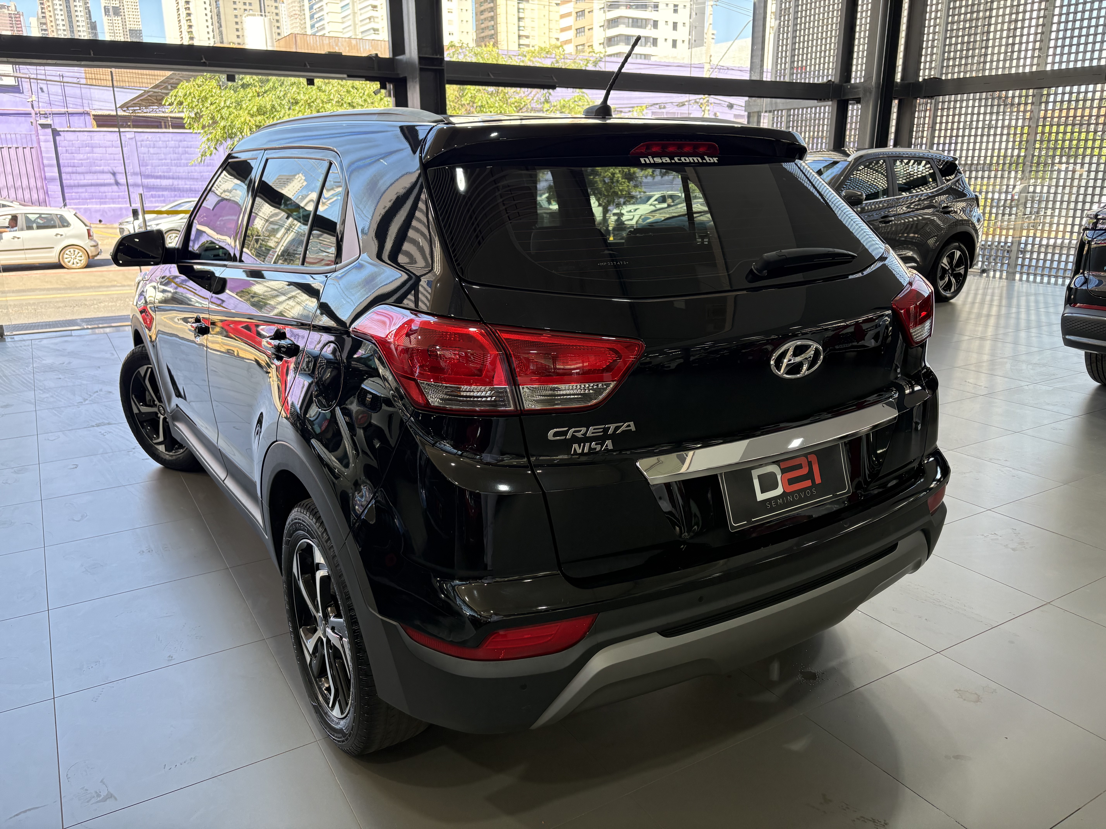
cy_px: 414
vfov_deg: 53.1
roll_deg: +1.1
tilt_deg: -16.2
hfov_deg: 67.3
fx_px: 831
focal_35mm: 26
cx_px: 553
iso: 80
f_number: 1.6
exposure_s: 1/241
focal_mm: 5.96
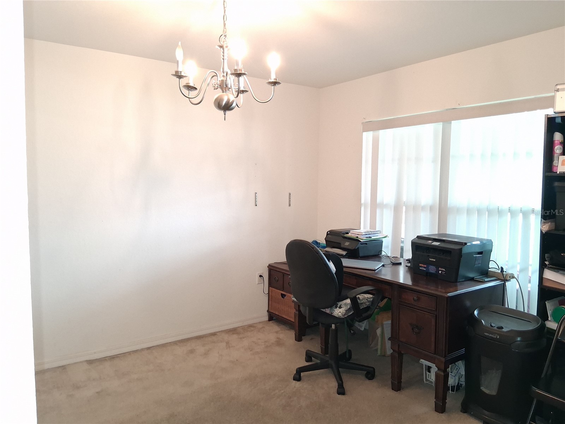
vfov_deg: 53.1
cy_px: 212
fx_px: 424
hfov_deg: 67.3
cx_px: 282
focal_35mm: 26
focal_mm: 3.98
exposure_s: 1/30
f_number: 1.8
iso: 25
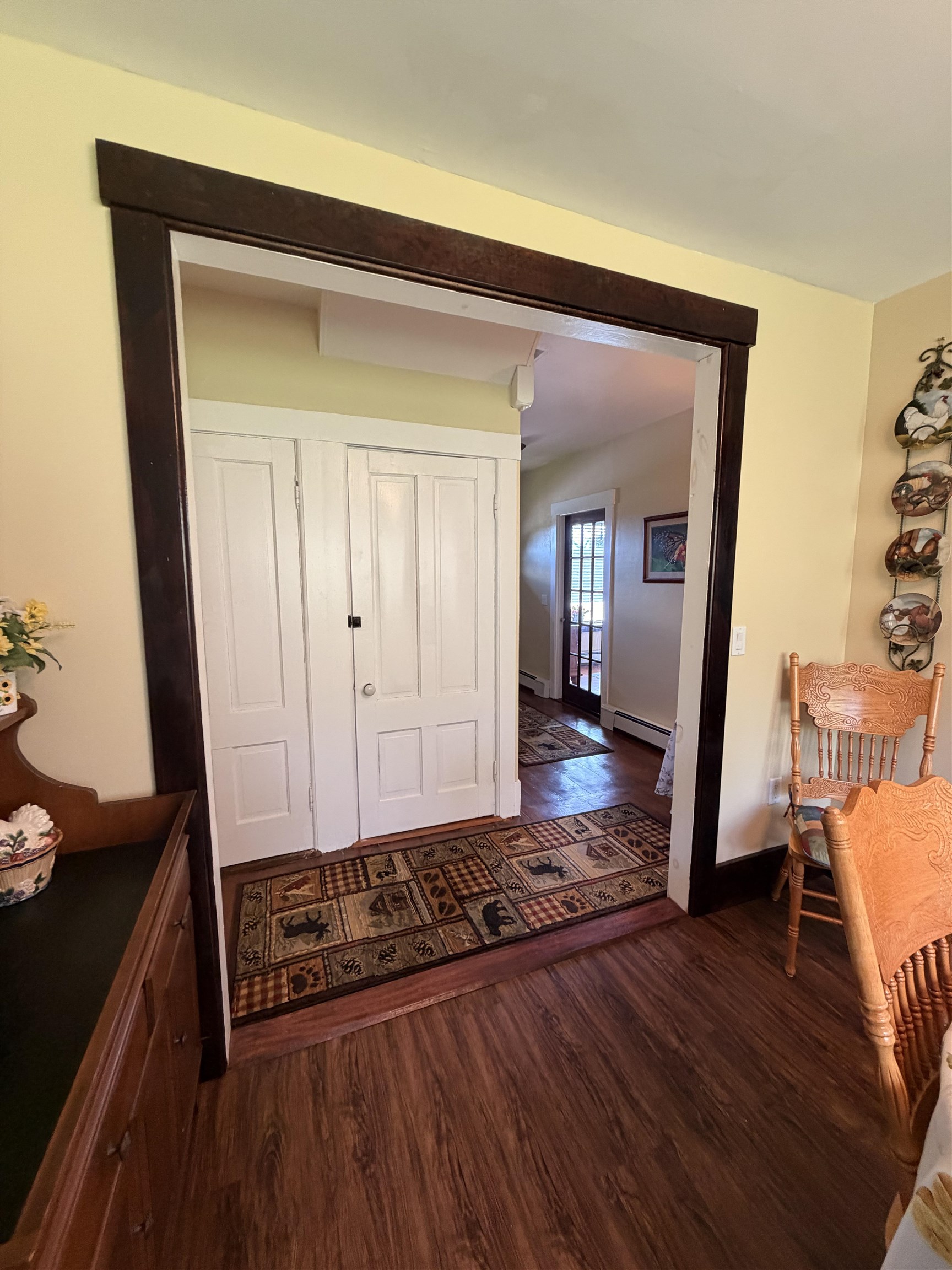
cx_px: 476
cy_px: 635
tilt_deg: -6.4
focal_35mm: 14
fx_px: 513
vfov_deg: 102.1
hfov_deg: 85.7
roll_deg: +0.0
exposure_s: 1/60
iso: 320
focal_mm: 2.22
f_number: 2.2
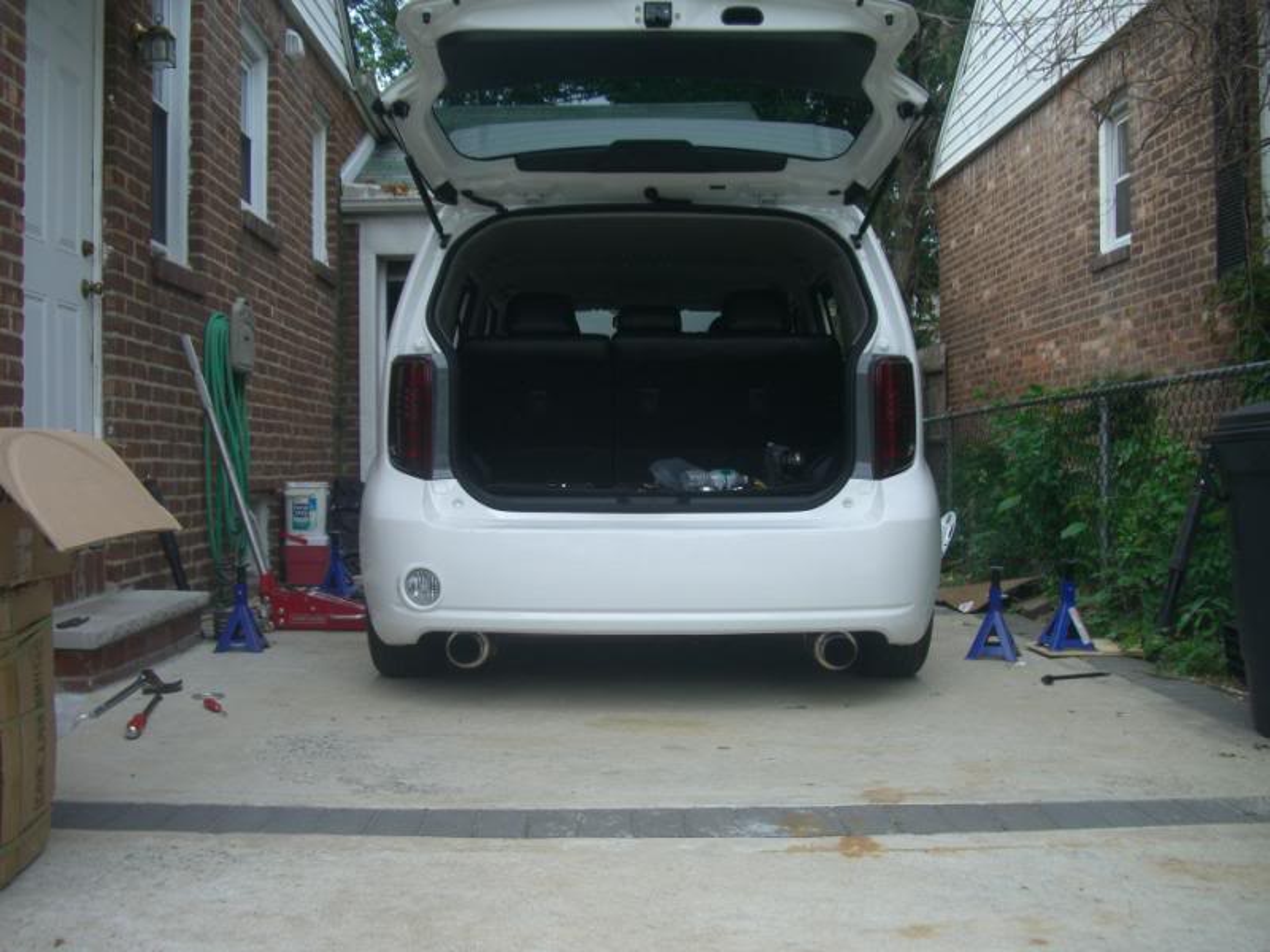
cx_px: 635
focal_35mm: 38
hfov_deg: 49.0
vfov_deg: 37.7
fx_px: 1394
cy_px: 476
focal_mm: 7.9
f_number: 2.8
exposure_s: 1/320
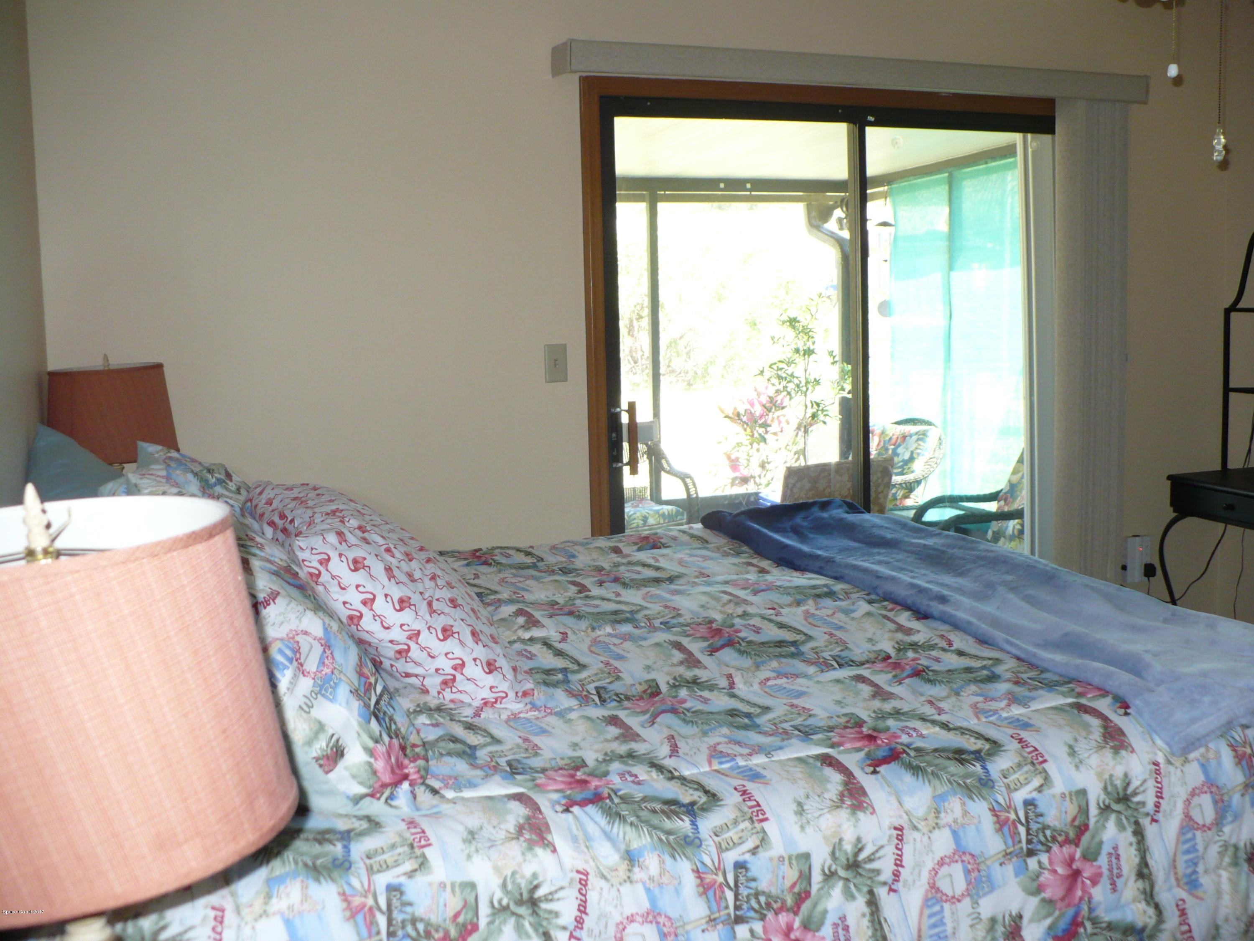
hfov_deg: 50.1
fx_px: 1340
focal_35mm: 37
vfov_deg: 38.7
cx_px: 627
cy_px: 470
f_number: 2.8
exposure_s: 1/30
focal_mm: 6.1
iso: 160
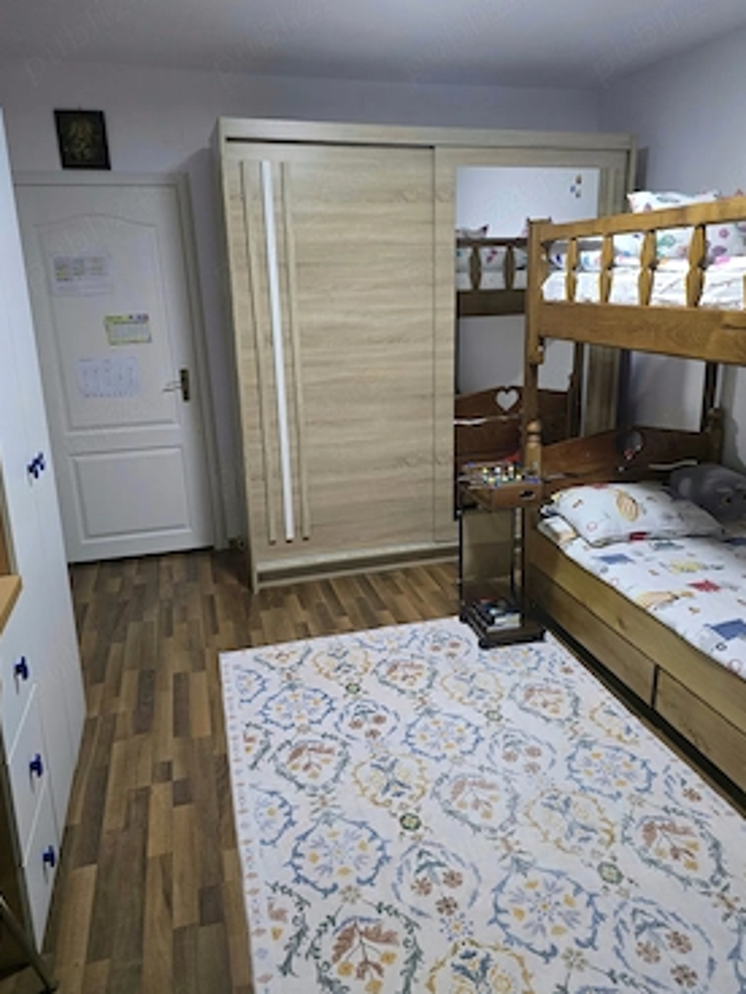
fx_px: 718
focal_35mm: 25
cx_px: 392
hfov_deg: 54.9
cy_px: 473
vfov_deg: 69.3
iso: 1250
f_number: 1.7
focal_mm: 6.3
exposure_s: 1/100
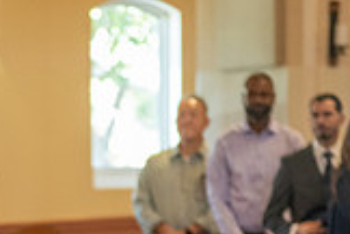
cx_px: -95
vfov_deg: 5.4
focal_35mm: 250
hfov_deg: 8.1
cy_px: 376
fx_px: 2430
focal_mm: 70
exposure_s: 1/160
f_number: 2.8
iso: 1600
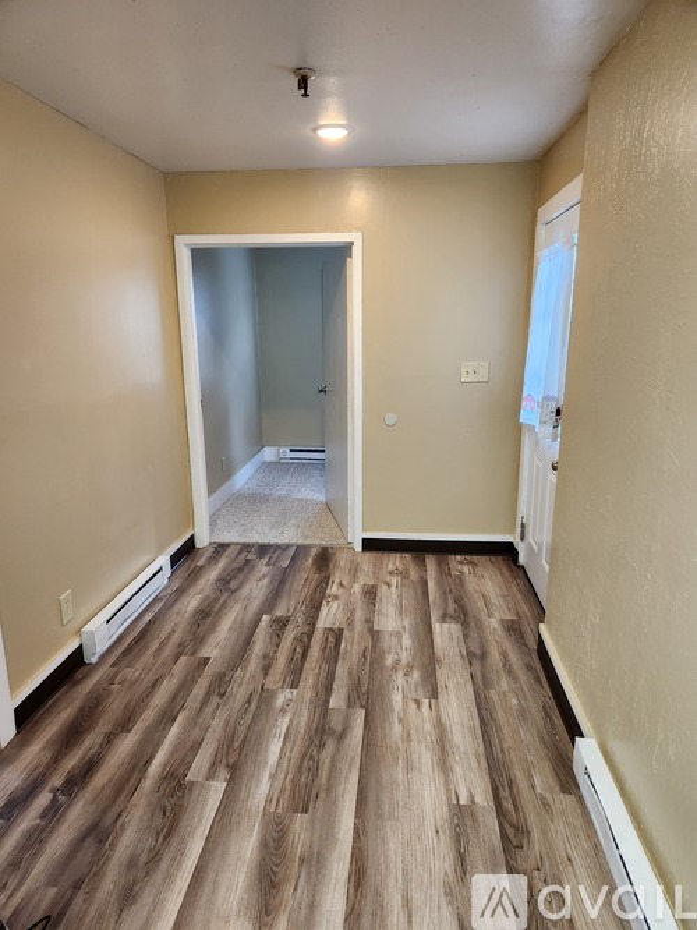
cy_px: 465
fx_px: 618
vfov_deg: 73.9
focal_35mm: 23
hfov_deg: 58.9
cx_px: 348
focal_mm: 5.4
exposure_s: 1/120
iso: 320
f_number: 1.8
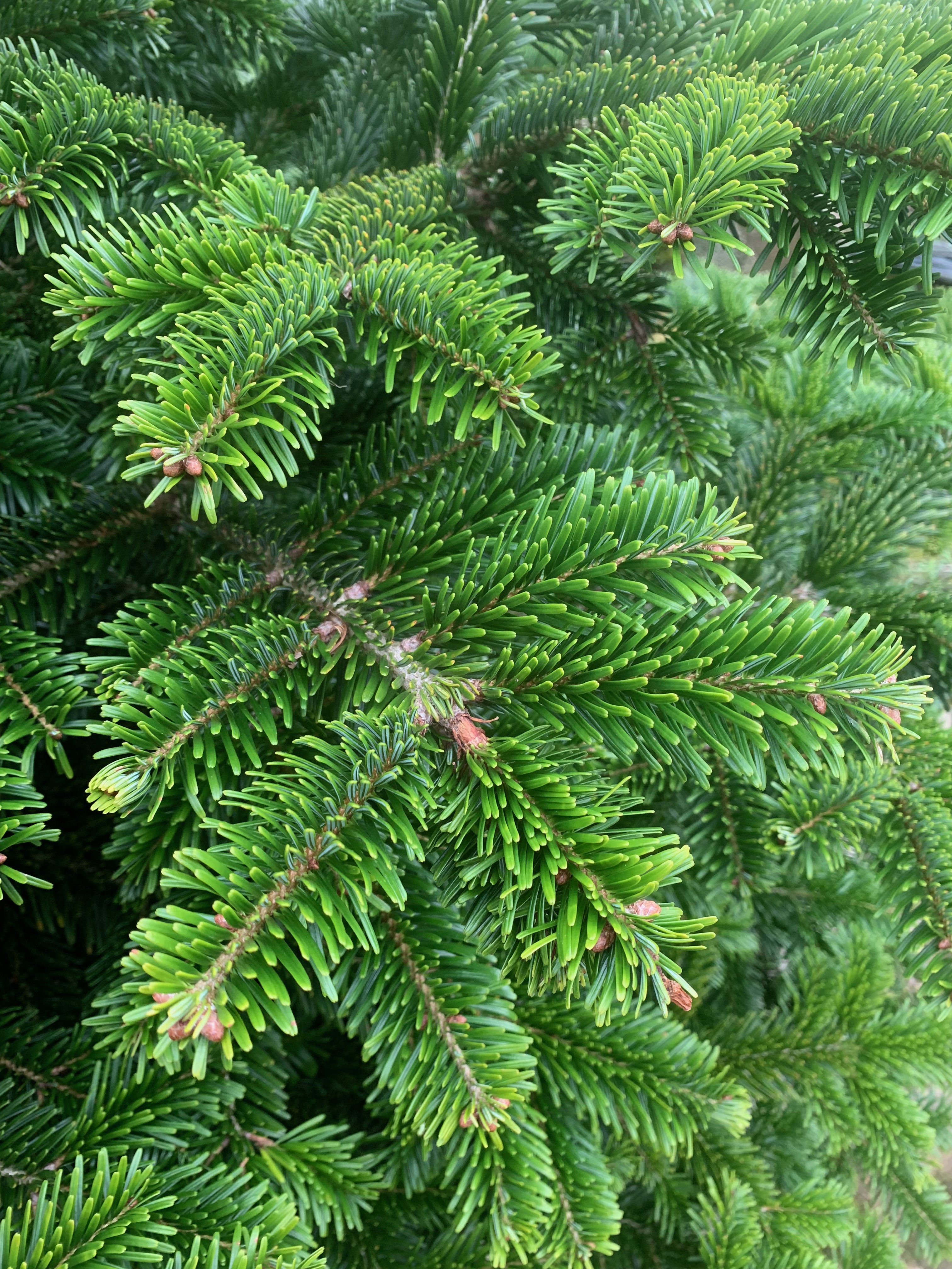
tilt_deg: -38.2
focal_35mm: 26
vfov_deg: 67.3
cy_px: 634
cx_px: 476
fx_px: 953
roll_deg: +1.7
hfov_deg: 53.1
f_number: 1.8
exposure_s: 1/117
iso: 100
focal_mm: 4.25
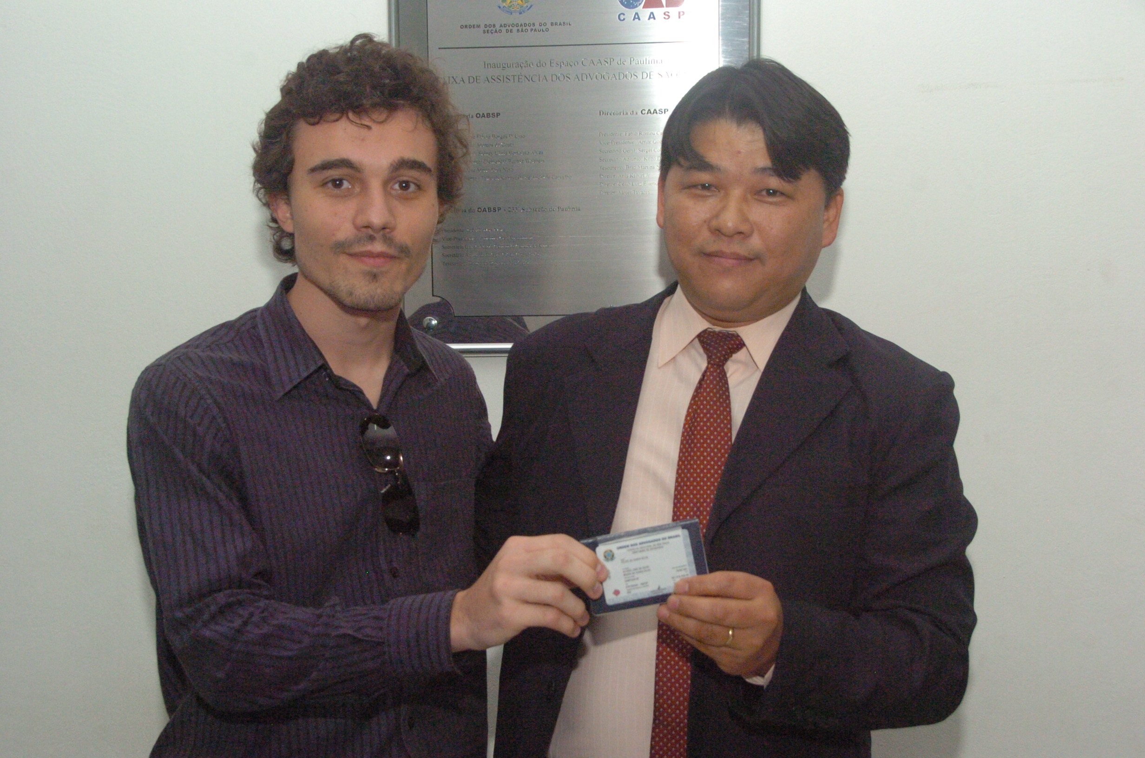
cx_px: 572
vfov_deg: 26.4
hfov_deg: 39.0
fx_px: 1619
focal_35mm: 51
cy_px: 379
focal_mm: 34
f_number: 8
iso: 1600
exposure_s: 1/250
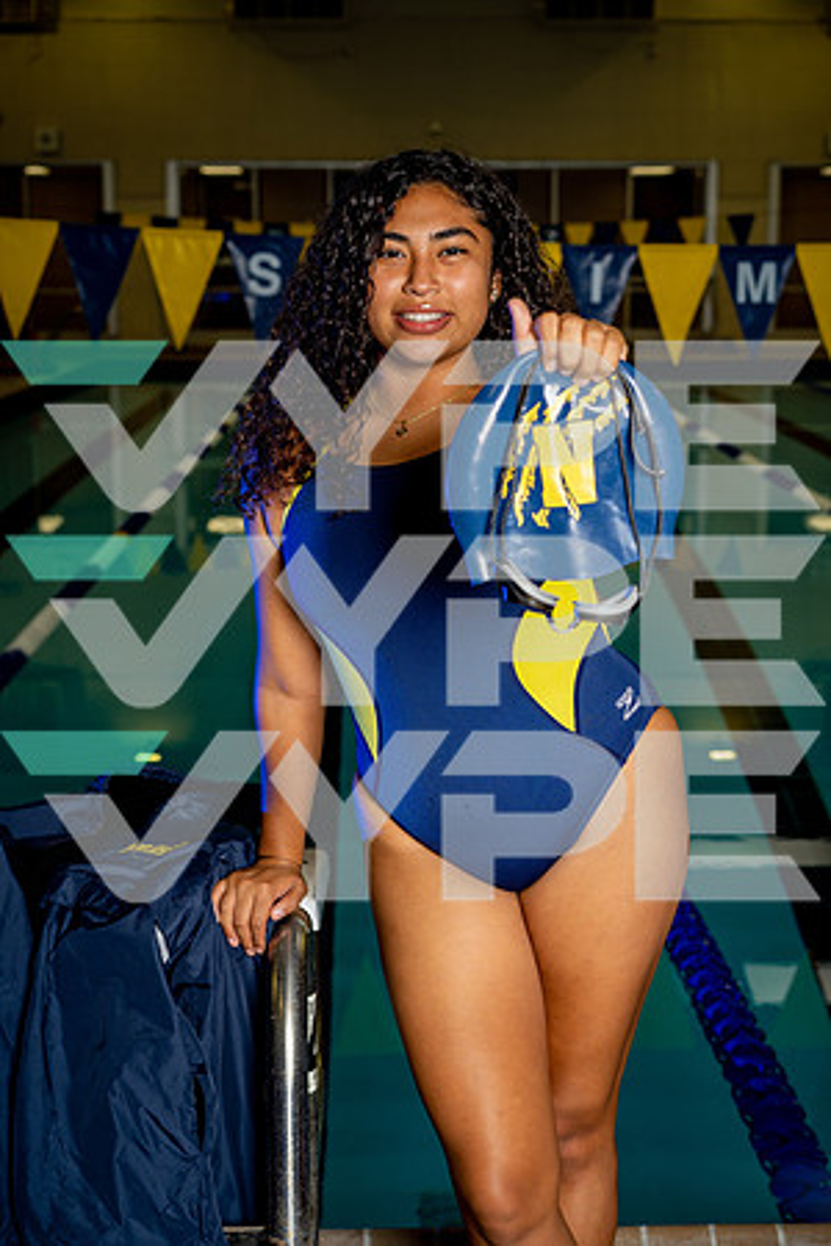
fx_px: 1904
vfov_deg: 36.2
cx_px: 416
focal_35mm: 55
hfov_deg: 24.6
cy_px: 623
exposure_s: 1/250
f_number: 5
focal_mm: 55
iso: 80
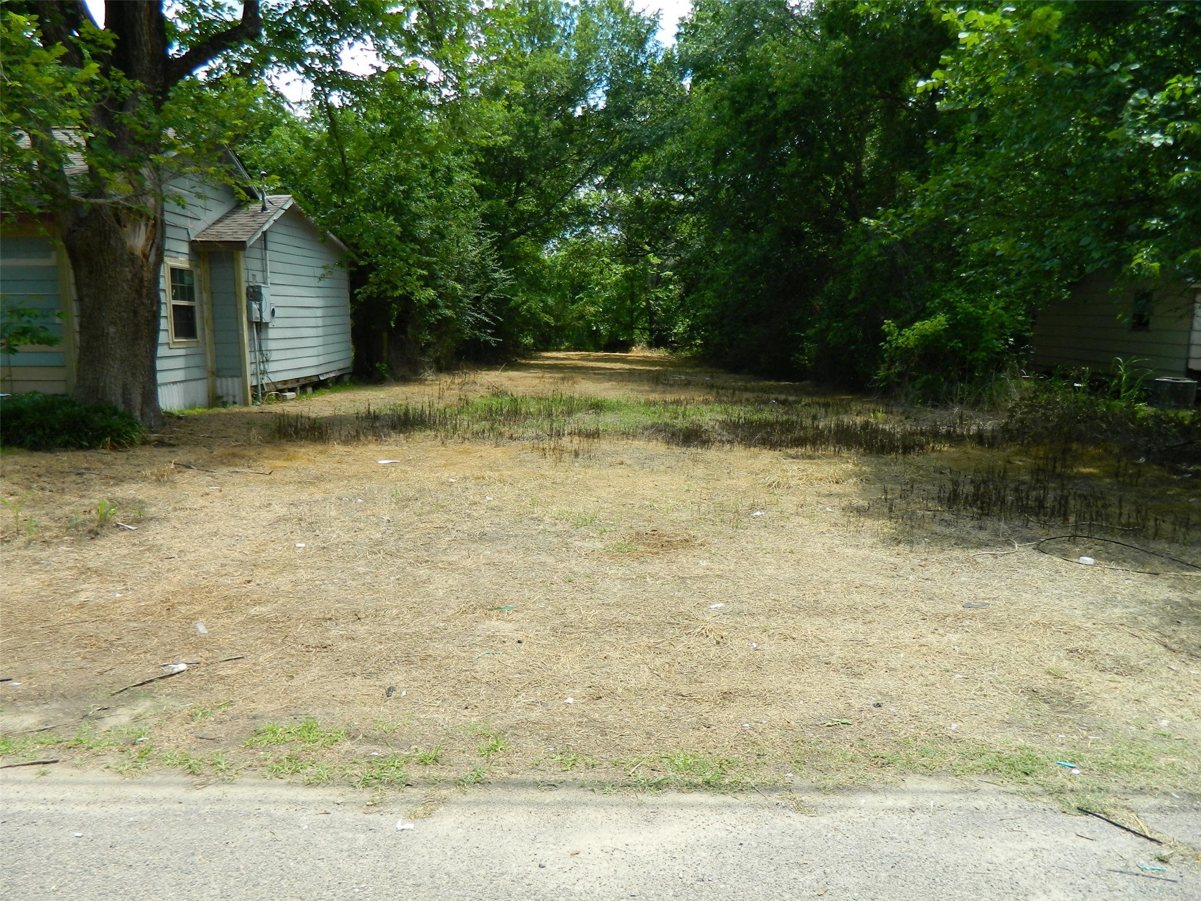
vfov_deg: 54.9
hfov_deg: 69.4
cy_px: 450
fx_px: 867
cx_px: 600
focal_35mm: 25
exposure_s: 1/400
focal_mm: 4.5
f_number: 3.1
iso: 80
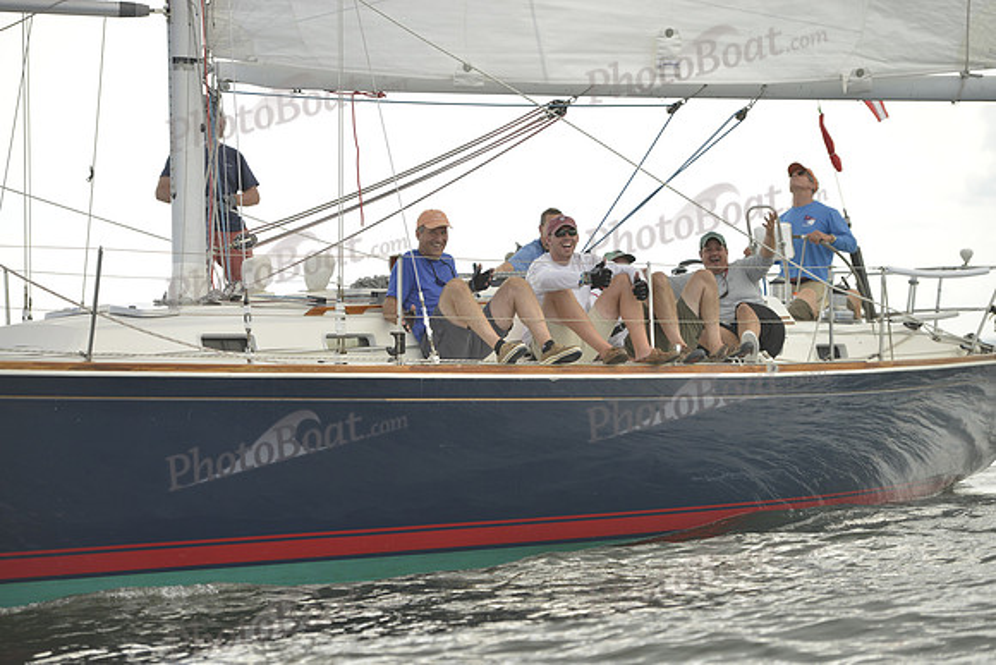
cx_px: 498
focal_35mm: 135
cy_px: 332
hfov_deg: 15.2
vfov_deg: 10.2
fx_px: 3736
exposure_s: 1/1000
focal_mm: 135
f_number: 4
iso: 200
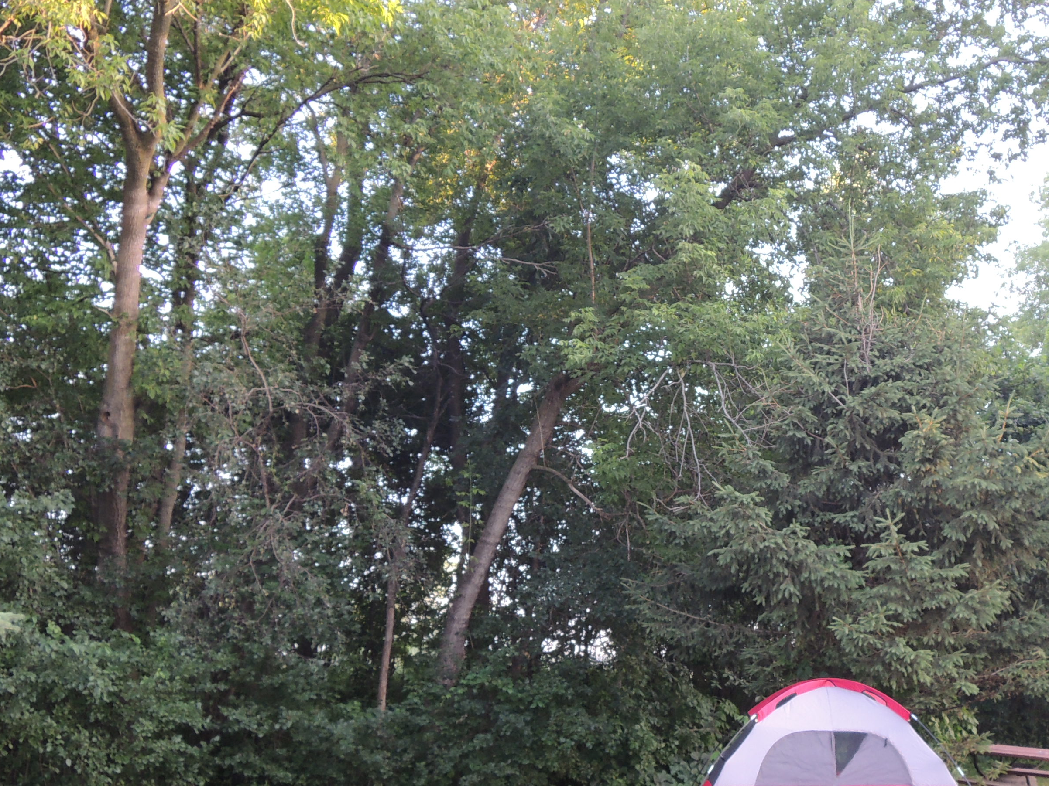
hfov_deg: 40.3
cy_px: 413
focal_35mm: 46
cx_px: 757
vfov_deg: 31.5
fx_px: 1394
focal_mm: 4.3
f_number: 2.8
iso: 100
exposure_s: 1/30
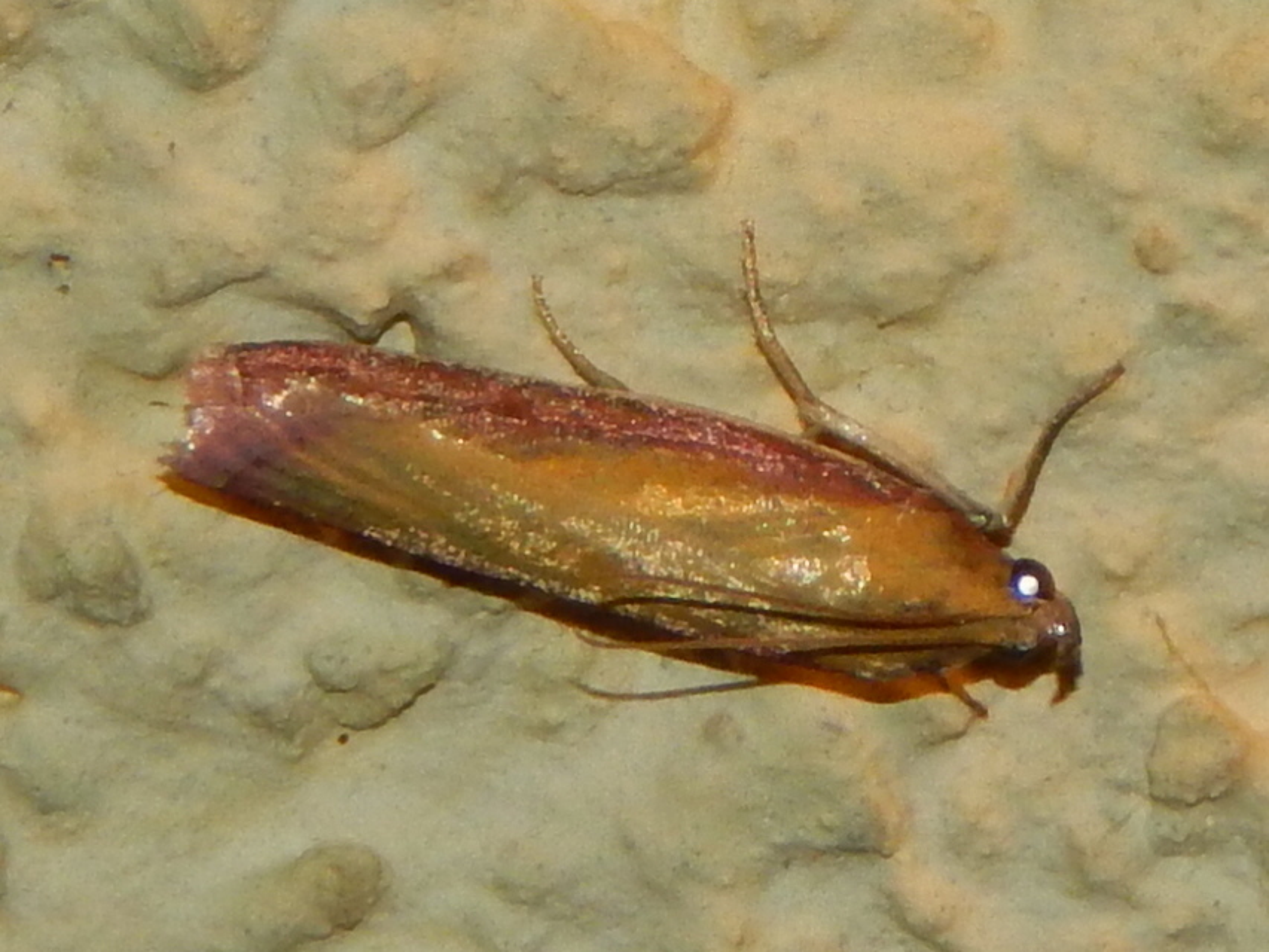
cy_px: 476
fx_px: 11549
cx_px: 634
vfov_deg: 4.7
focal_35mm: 315
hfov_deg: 6.3
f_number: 5.7
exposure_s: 1/60
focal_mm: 56.5
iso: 200
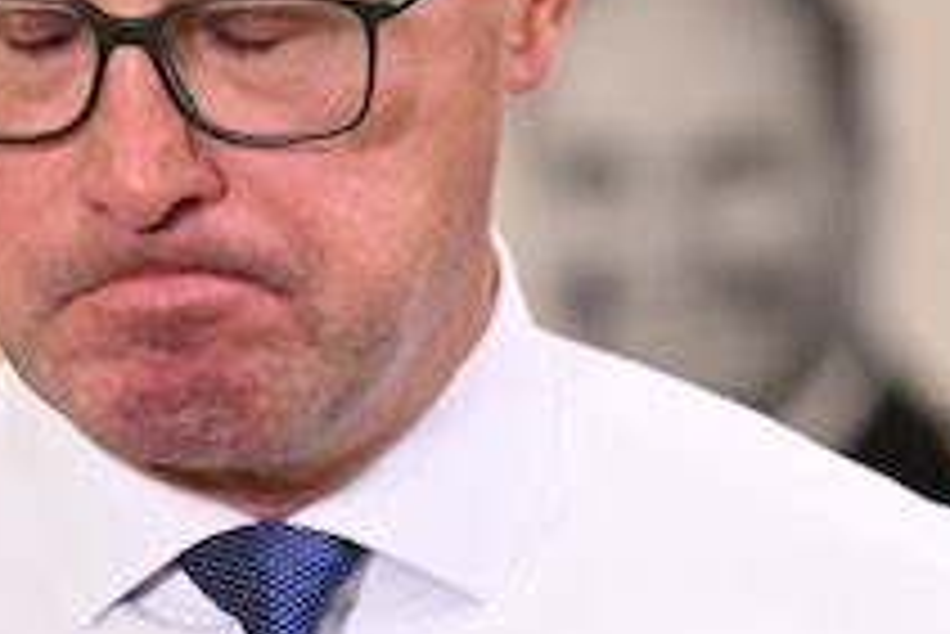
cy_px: 576
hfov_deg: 3.9
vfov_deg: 2.6
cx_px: 369
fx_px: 14074
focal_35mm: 533
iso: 2000
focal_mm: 125
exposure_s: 1/400
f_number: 2.8
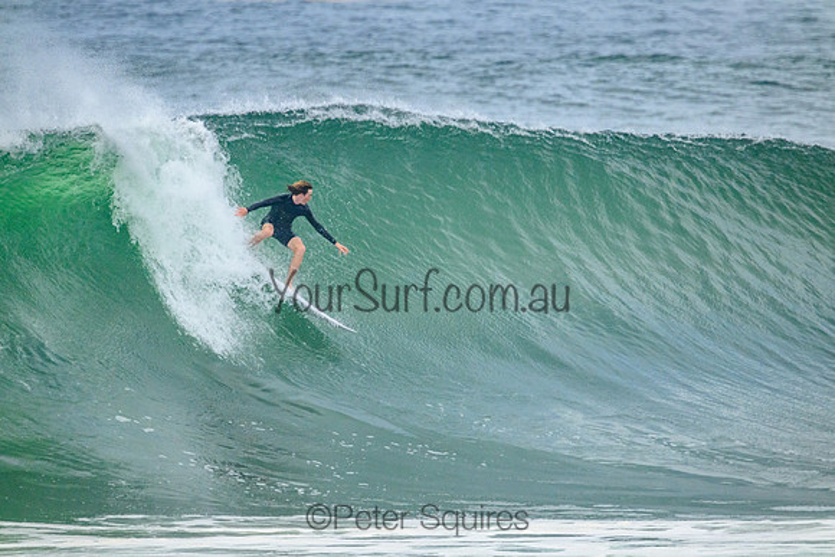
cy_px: 278
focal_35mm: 800
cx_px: 418
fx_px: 18559
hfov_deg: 2.6
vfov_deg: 1.7
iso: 2200
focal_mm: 800
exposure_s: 1/2500
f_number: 11
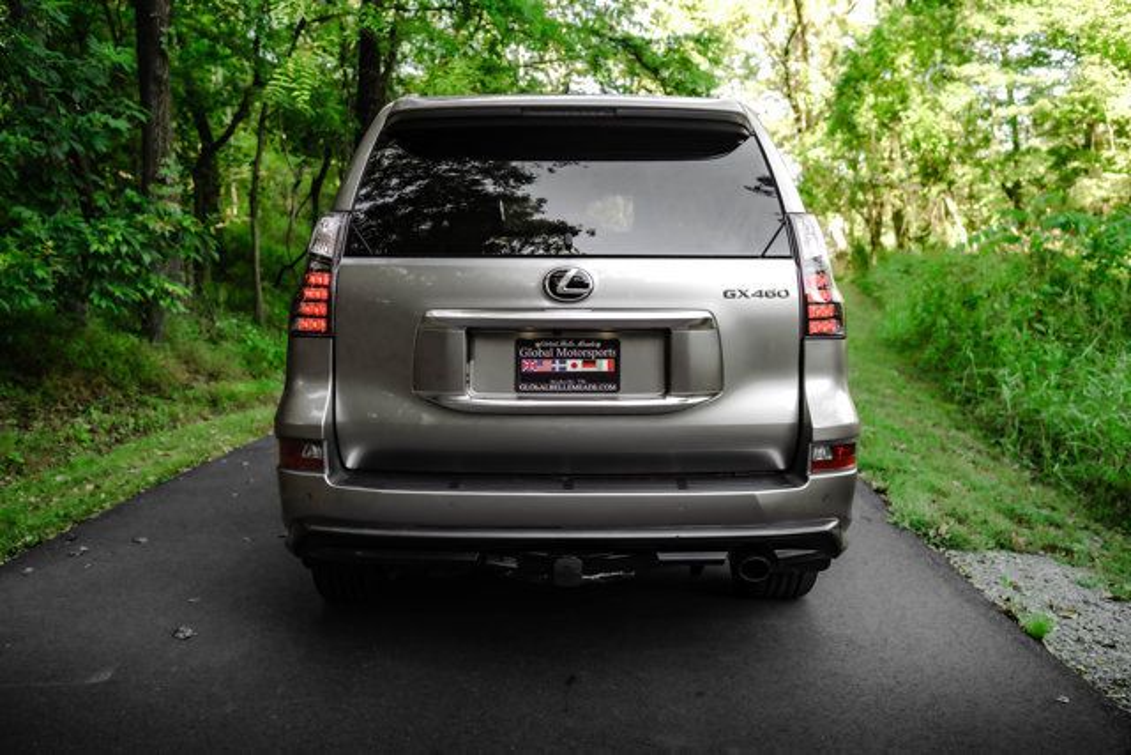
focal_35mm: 38
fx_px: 1194
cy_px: 378
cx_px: 566
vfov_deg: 35.1
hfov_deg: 50.7
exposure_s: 1/320
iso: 640
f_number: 4
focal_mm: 38
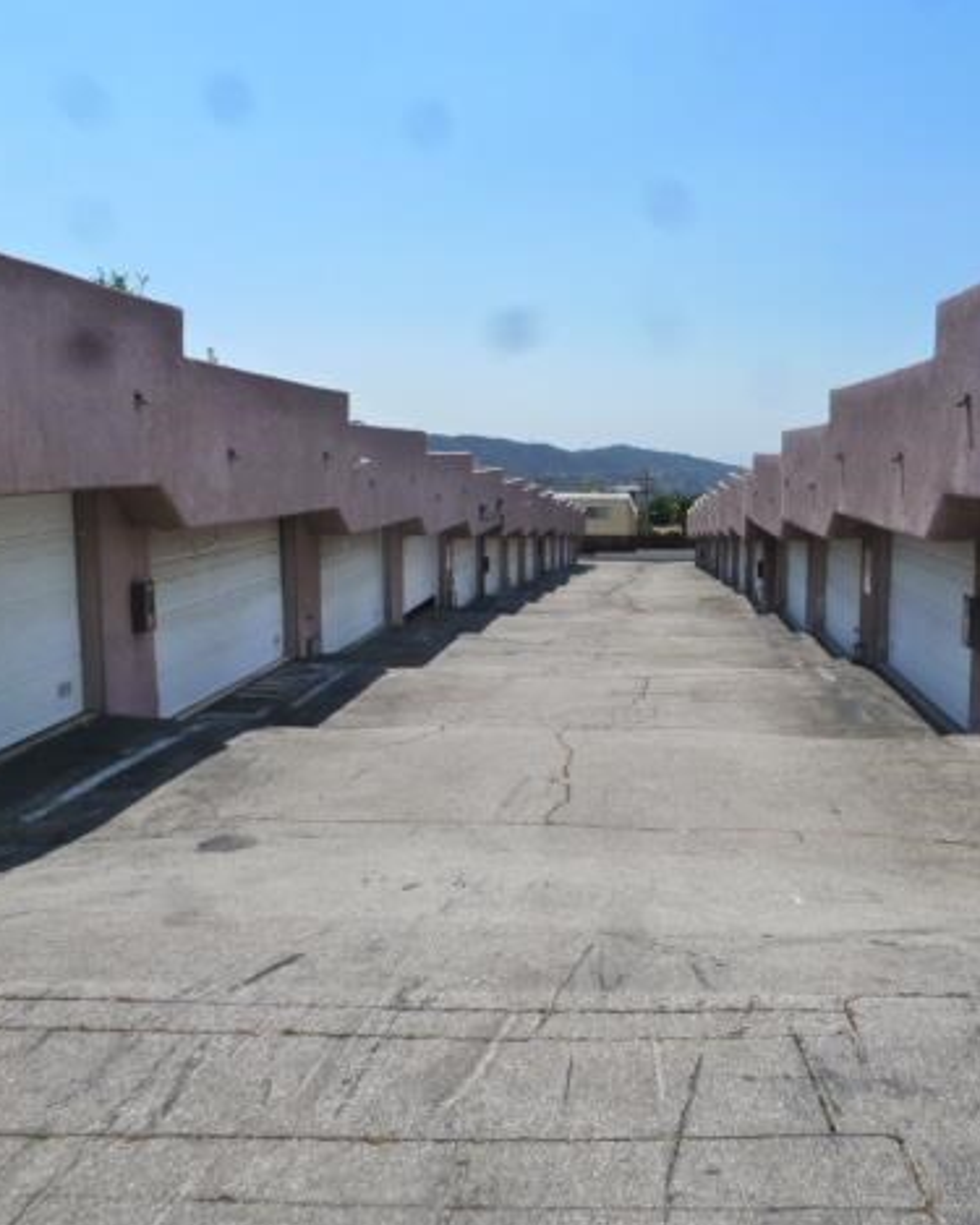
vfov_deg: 55.7
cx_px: 570
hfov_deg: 45.6
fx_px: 1161
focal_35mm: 32
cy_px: 619
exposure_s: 1/500
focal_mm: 4.3
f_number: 5.6
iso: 250
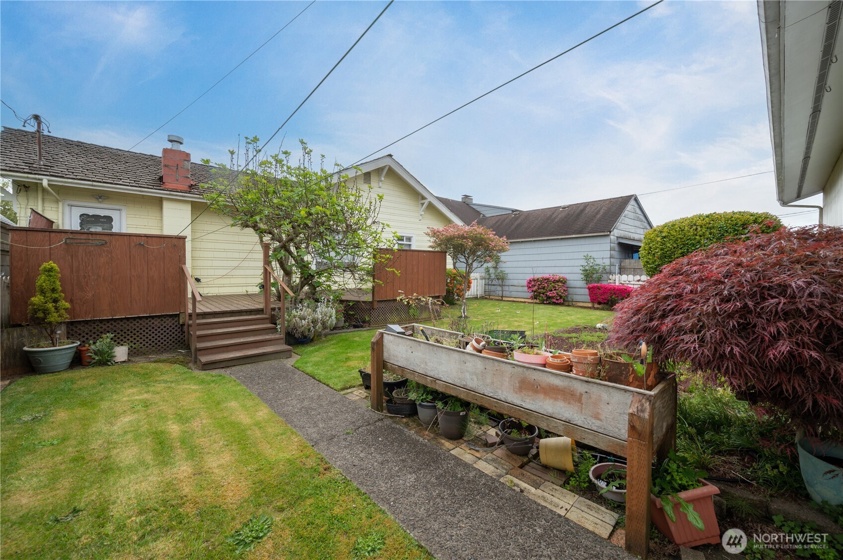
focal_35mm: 14
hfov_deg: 104.3
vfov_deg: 81.1
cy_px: 280
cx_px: 422
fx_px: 328
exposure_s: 1/30
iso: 100
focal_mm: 14
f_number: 9
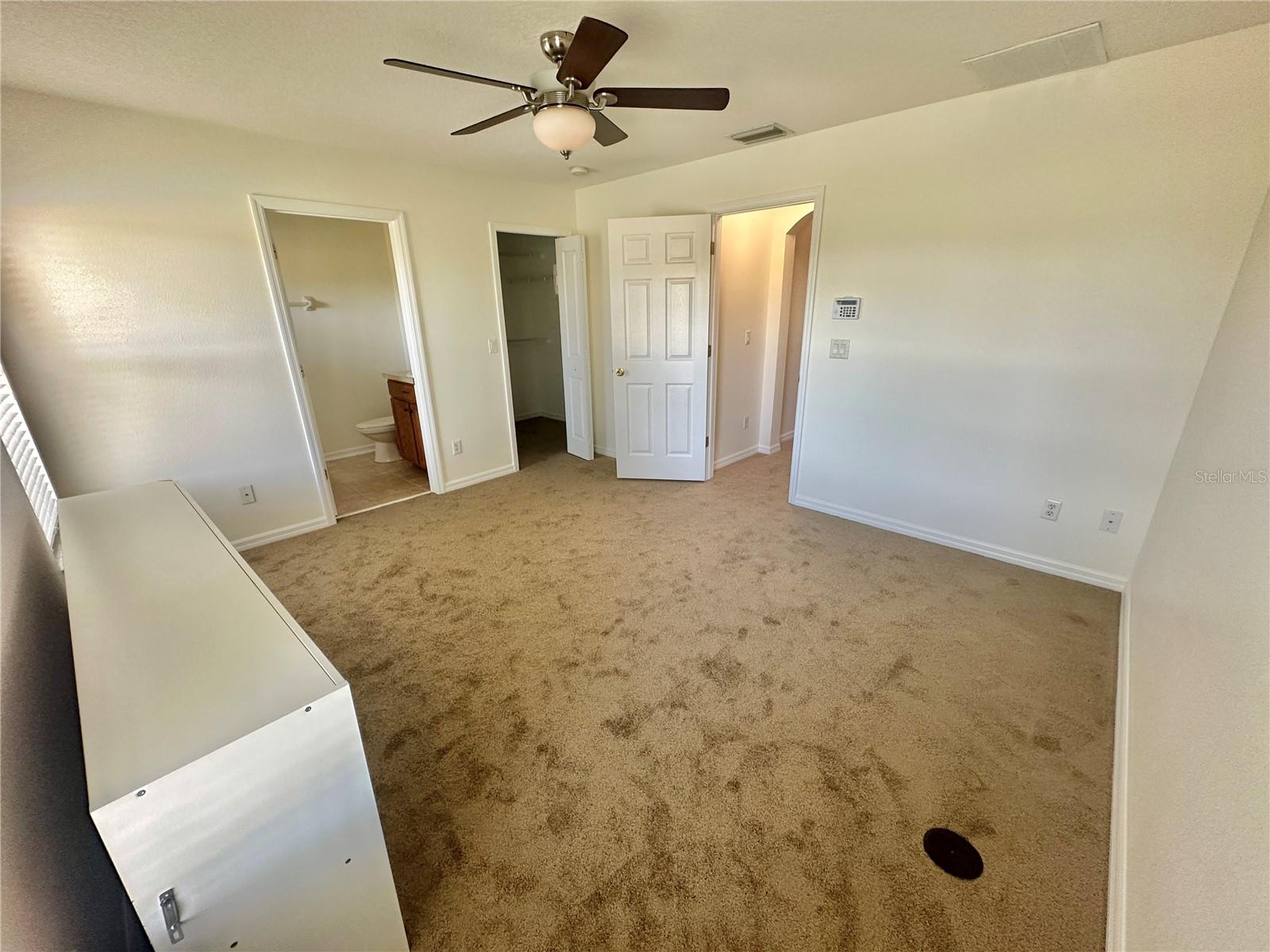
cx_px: 635
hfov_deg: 102.1
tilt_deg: -18.7
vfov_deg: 85.7
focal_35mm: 14
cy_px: 476
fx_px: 514
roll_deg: +0.6
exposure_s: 1/60
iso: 160
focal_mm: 2.22
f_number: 2.2
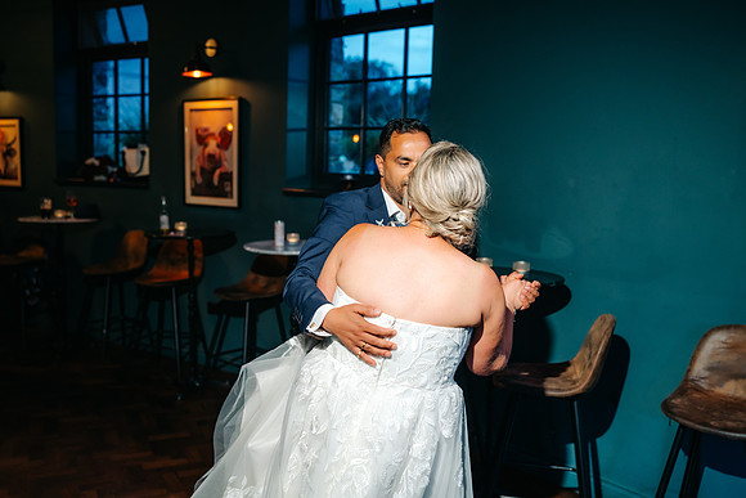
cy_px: 249
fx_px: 725
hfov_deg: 54.4
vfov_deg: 37.9
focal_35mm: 35
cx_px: 373
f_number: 2.2
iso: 400
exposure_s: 1/200
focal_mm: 35
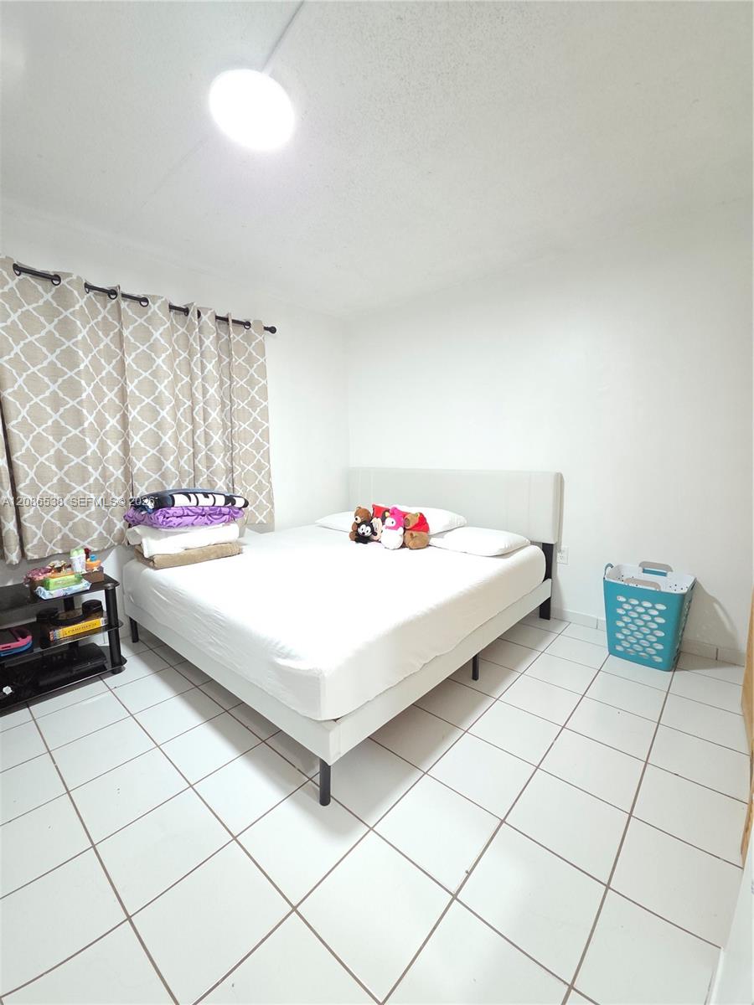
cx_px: 377
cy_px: 502
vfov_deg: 106.2
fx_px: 378
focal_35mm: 13
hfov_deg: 89.9
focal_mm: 2.2
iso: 1250
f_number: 2.2
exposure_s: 1/60
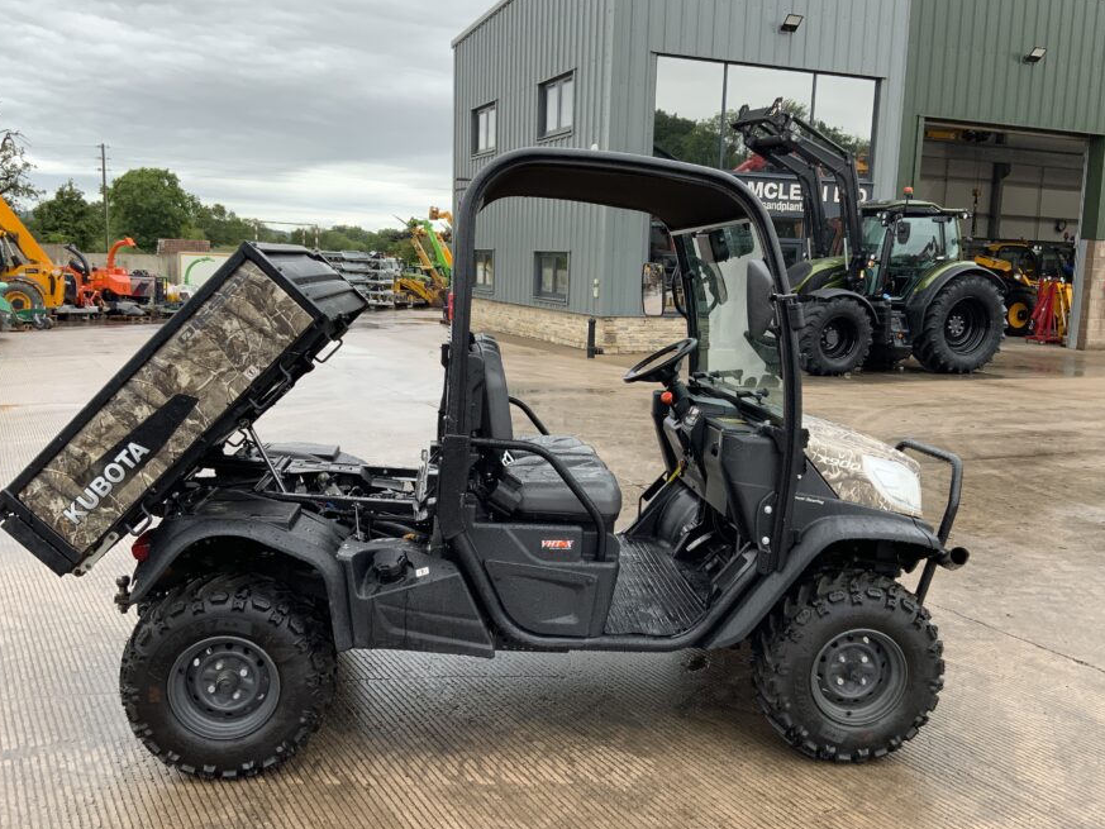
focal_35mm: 34
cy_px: 420
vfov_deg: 41.8
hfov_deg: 53.9
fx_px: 1085
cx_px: 590
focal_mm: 3
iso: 16
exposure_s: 1/346
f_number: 1.8
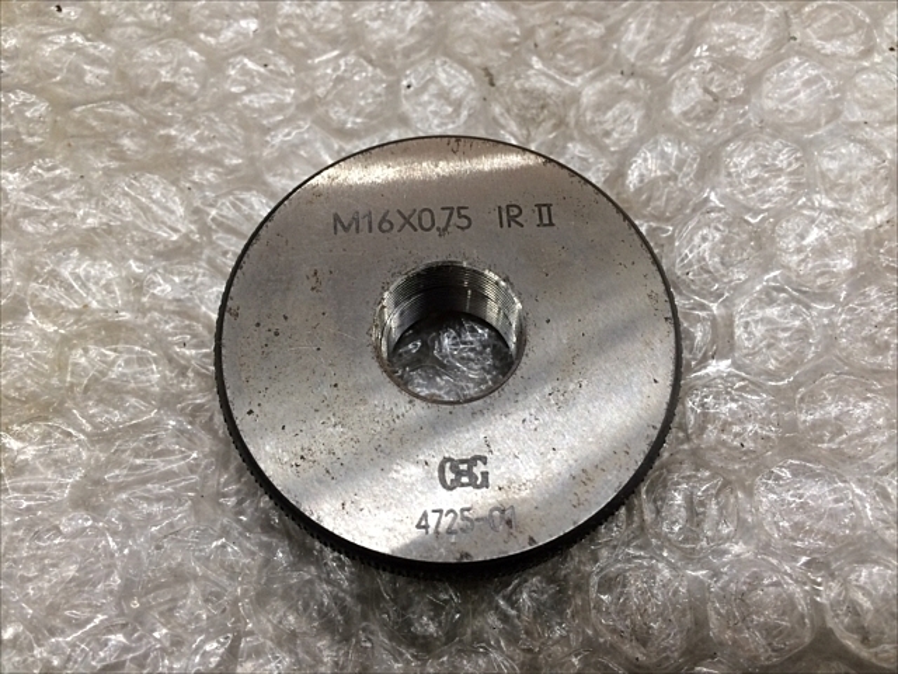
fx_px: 752
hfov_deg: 61.7
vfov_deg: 48.2
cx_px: 449
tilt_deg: -68.3
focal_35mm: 29
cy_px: 337
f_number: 2.2
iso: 64
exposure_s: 1/30
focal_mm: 4.15
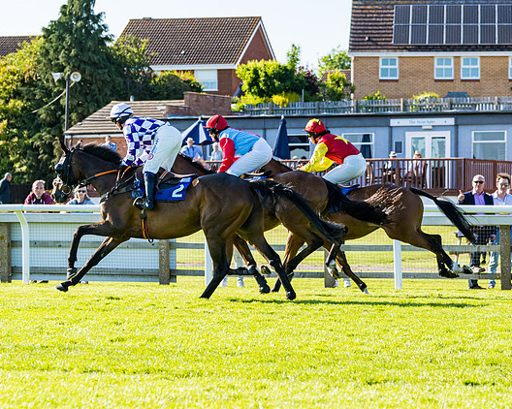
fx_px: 2030
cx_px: 262
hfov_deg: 14.4
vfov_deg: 11.5
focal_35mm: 134
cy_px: 264
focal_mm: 70
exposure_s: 1/1600
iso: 200
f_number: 4
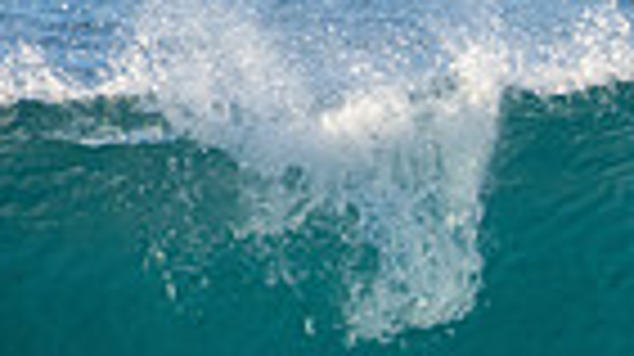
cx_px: 1075
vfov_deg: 0.4
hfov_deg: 0.7
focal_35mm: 3236
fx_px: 54349
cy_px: 620
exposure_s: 1/2000
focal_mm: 500
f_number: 5.6
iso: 800
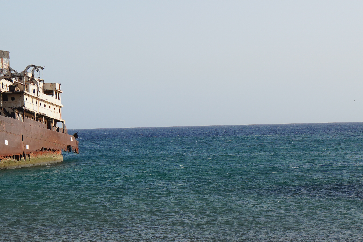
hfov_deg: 17.4
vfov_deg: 11.7
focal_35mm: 117
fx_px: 1182
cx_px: 123
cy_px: 82
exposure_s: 1/640
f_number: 5
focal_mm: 33
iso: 100
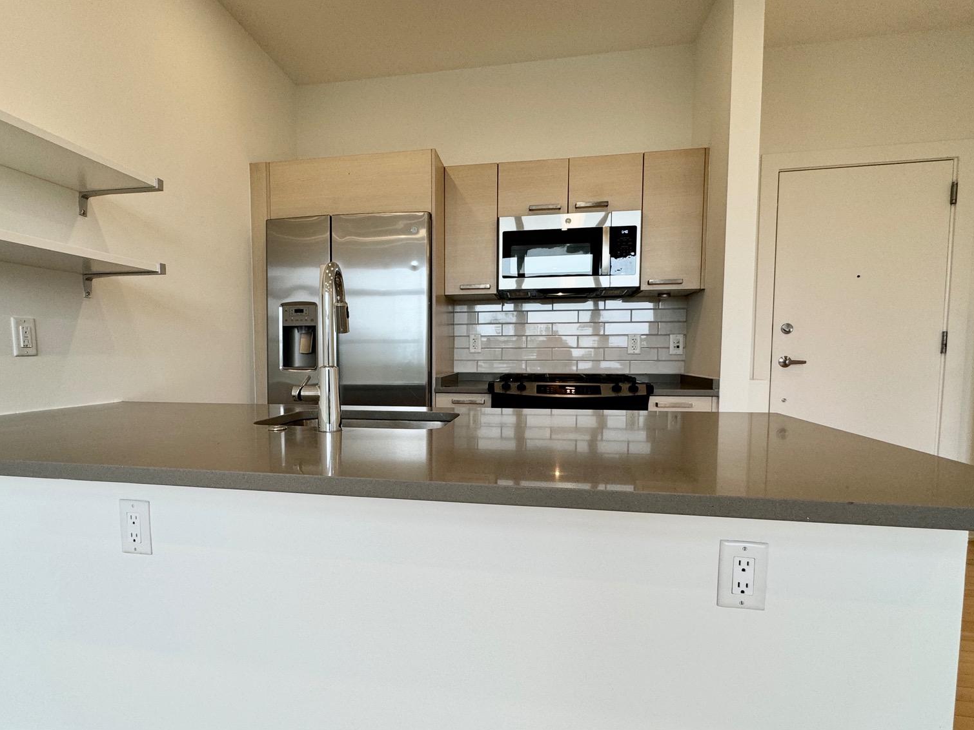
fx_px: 534
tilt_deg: -4.4
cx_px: 433
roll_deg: +1.0
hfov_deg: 84.4
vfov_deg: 68.6
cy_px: 391
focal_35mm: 19
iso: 80
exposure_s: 1/120
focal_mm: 2.22
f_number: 2.2
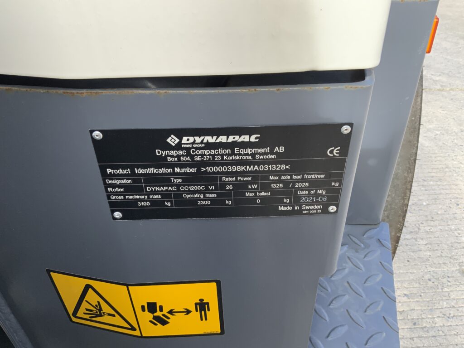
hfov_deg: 61.7
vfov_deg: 48.2
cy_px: 174
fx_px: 389
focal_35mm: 29
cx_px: 232
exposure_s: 1/318
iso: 16
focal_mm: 3
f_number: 1.8
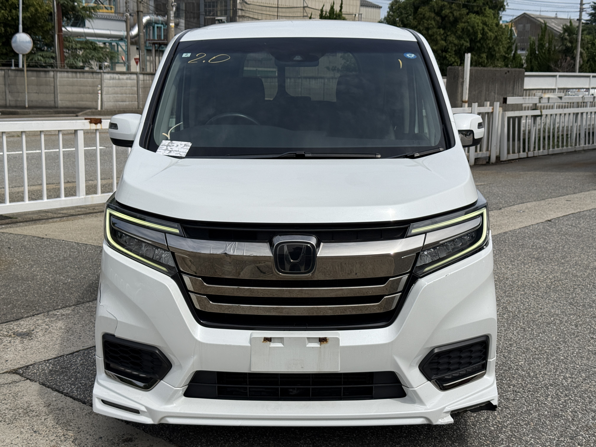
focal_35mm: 48
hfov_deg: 39.7
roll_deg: -0.9
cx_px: 298
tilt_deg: -9.7
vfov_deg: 30.3
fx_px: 826
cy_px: 224
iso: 80
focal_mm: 6.76
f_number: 1.78
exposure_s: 1/11364
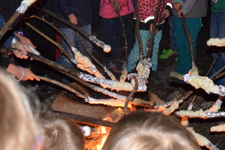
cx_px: 163
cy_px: 57
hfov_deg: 35.0
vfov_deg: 24.1
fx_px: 350
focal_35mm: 56
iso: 2500
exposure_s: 1/60
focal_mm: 24
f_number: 4
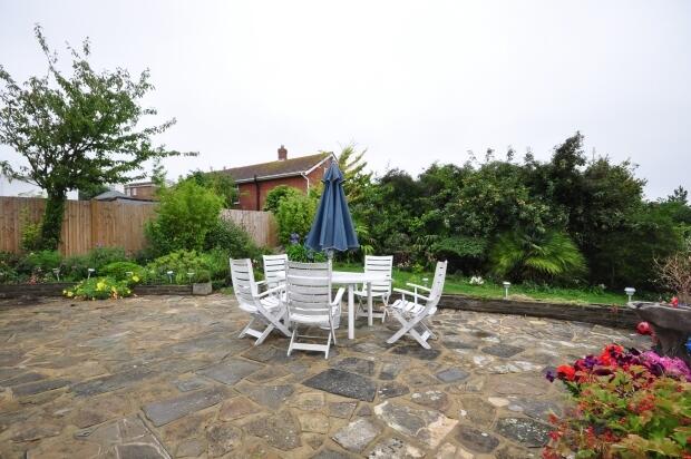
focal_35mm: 15
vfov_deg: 77.2
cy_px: 230
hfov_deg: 100.4
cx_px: 346
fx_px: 288
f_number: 11
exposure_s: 1/30
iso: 360
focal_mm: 10
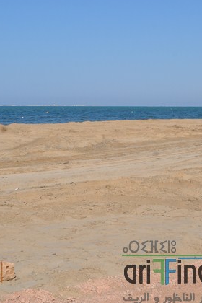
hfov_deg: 18.3
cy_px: 151
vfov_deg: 27.7
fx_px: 614
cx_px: 188
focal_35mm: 73
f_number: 10
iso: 200
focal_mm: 32
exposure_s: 1/400
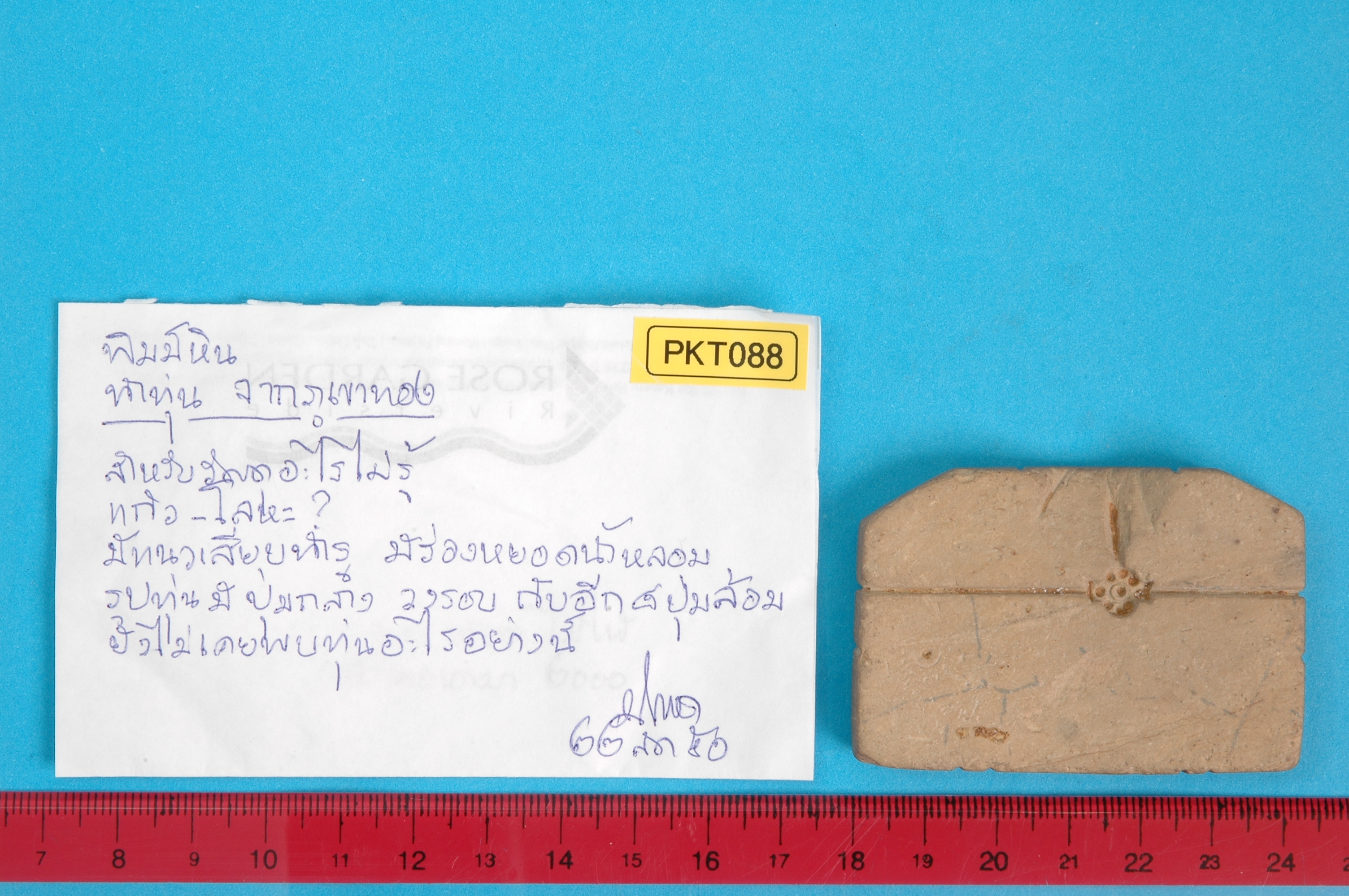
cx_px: 674
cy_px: 448
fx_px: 3650
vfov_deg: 14.0
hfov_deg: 20.9
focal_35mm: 98
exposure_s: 1/5
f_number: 29
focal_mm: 65
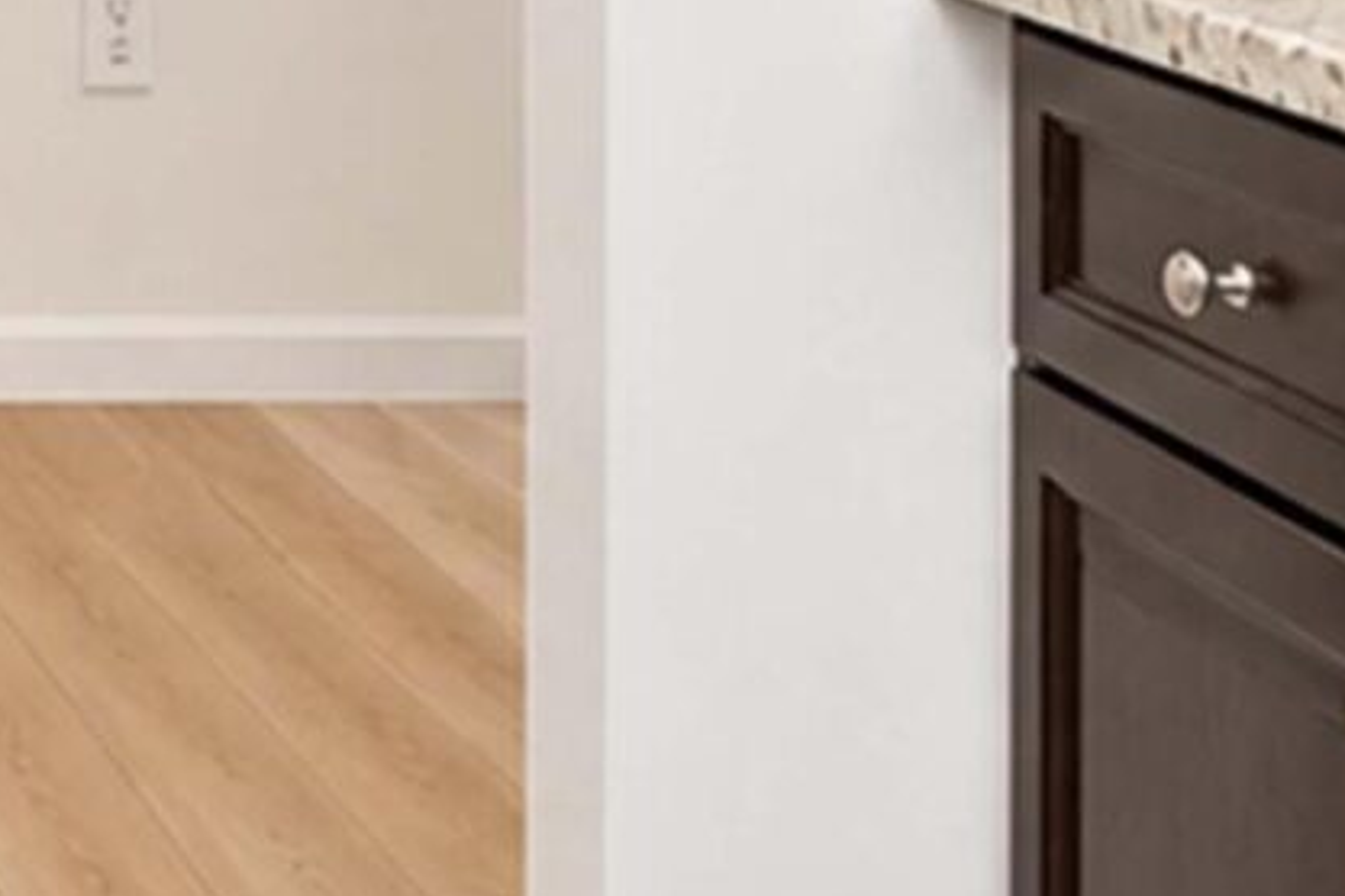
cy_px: -562
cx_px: -484
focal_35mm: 92
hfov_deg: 20.0
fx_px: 3437
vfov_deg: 13.7
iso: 2000
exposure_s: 1/100
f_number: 8
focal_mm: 10
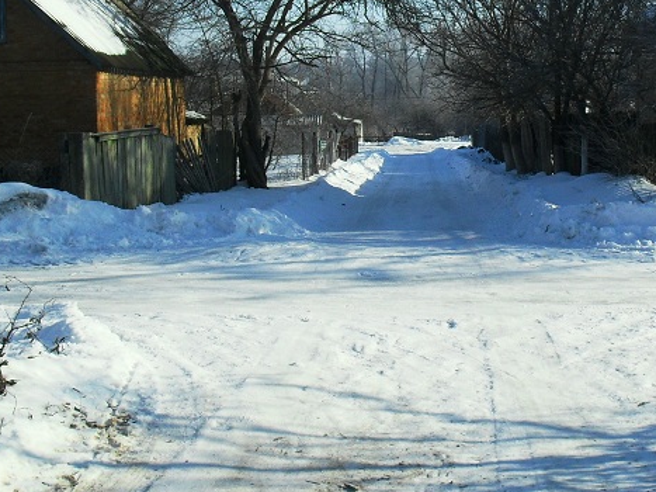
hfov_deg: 31.7
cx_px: 479
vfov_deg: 24.4
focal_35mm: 60
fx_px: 1137
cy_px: 208
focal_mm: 6.3
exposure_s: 1/350
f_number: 8.4
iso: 100
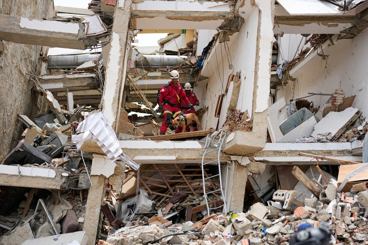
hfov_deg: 39.6
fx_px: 511
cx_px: 184
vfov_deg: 27.0
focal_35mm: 50
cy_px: 122
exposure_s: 1/10000
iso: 200
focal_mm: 50
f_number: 1.4
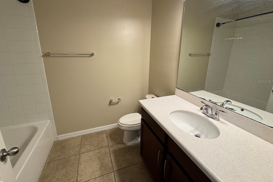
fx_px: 114
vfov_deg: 77.1
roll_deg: +0.1
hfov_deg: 100.4
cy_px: 81
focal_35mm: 15
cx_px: 134
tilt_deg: -15.5
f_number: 2.2
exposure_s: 1/120
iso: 160
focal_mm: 2.22
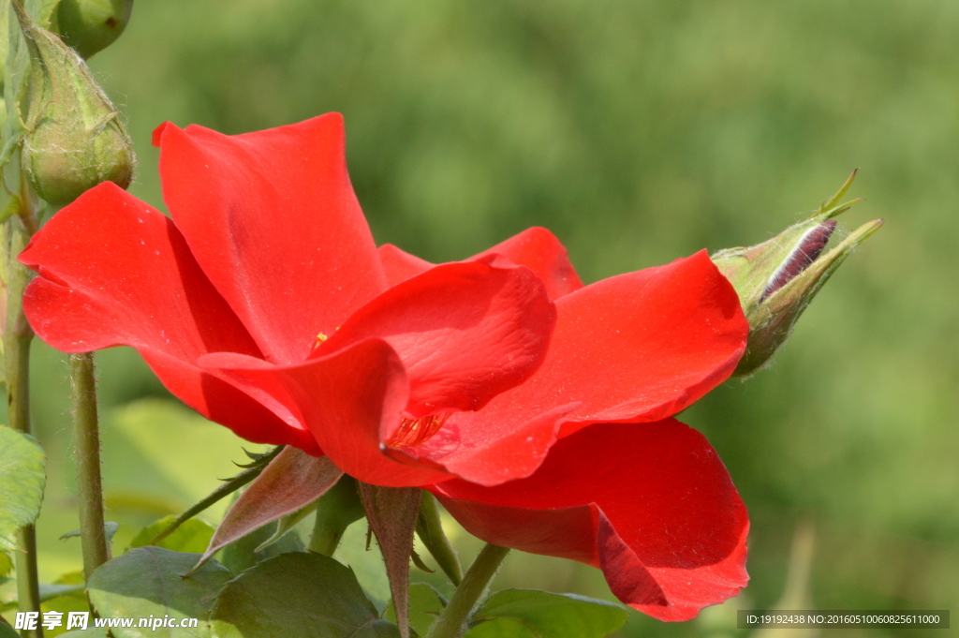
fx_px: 9582
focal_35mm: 360
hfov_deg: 5.7
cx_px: 480
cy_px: 319
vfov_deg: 3.8
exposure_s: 1/250
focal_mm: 240
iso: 1000
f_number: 20
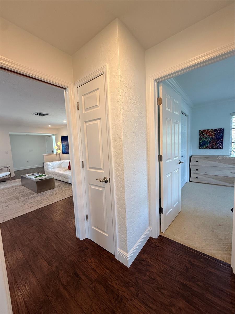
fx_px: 127
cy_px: 157
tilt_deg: -4.7
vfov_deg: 102.1
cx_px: 118
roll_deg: +2.7
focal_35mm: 14
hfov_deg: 85.7
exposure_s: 1/120
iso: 125
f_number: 2.2
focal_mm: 2.22
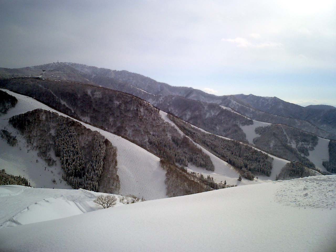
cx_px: 168
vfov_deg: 39.7
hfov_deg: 51.4
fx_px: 349
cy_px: 126
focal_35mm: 36
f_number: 3.2
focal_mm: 7.5
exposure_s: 1/6400
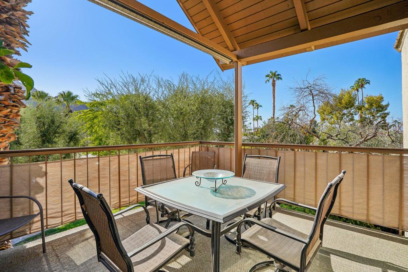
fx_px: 181
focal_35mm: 16
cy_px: 136
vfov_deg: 73.7
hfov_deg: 96.8
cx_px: 204
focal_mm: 16
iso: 100
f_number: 8
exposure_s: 1/200
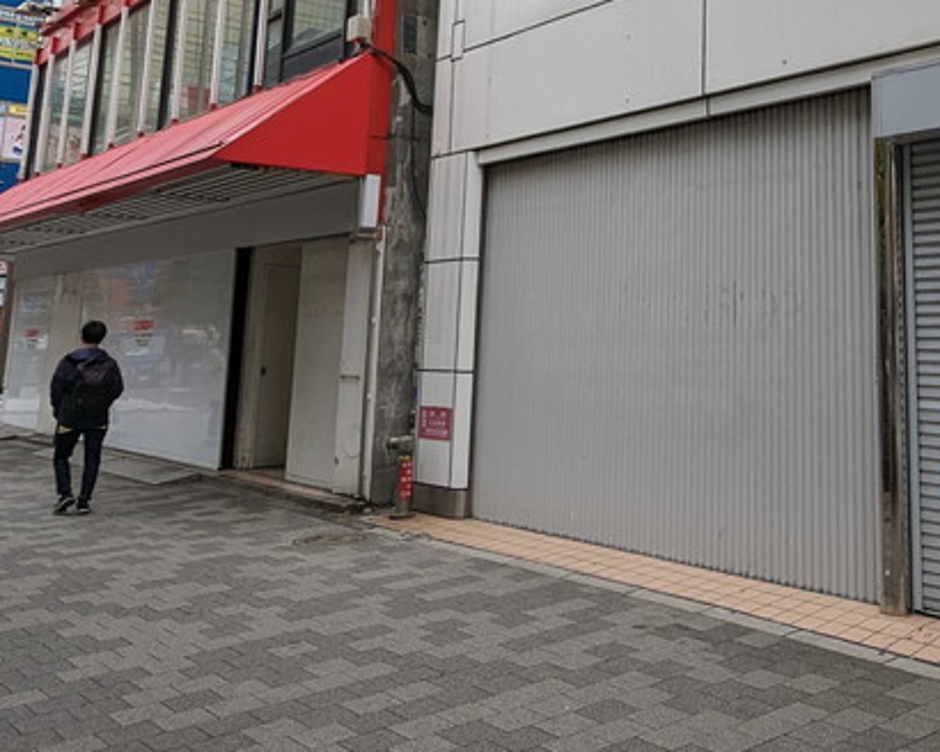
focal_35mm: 39
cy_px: 144
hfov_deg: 44.7
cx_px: 743
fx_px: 1085
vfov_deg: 36.8
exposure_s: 1/342
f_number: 2.2
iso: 44
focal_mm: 2.35
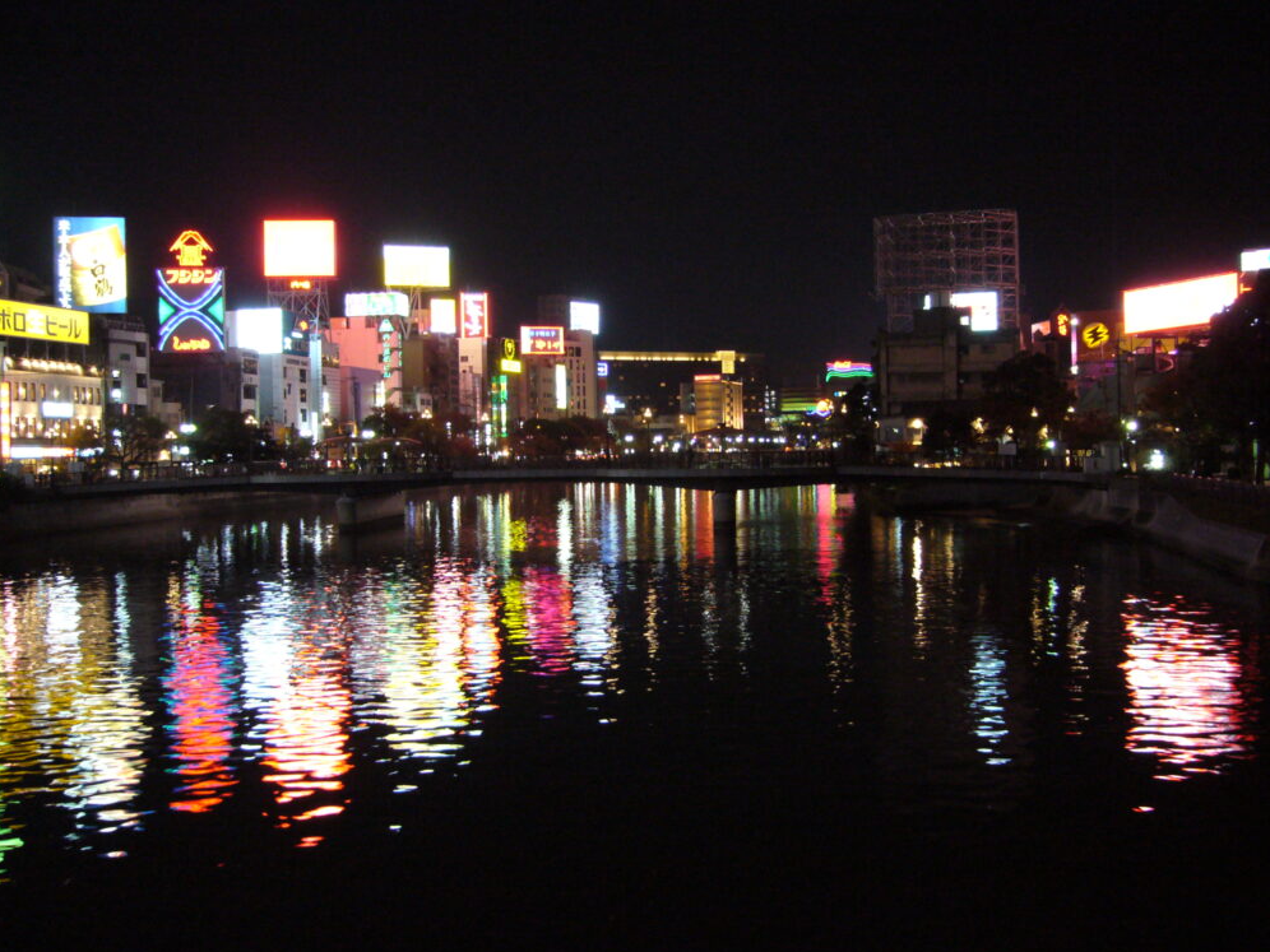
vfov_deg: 39.7
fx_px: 1321
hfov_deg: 51.4
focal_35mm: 36
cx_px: 627
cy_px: 469
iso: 200
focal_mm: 5.8
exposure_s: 1/3.2
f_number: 2.8
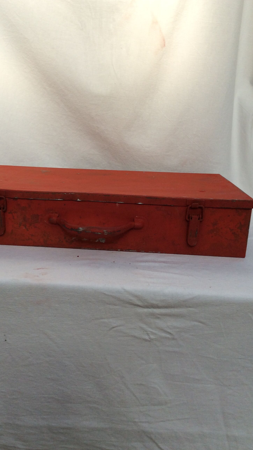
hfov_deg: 33.6
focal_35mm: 35
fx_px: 417
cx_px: 102
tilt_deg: -14.3
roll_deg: -2.1
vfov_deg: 56.6
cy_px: 225
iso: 32
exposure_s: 1/572
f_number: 2.4
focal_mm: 3.3
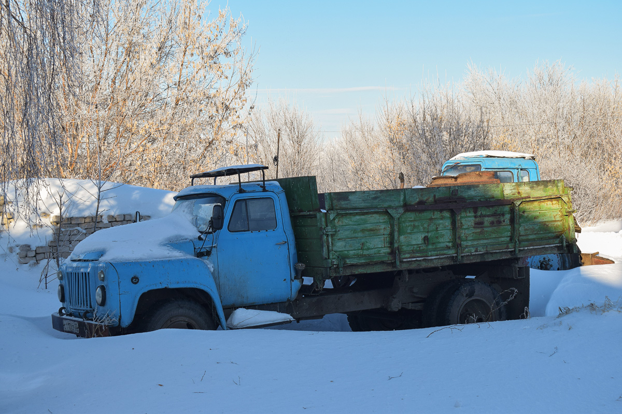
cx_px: 311
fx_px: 1037
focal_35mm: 60
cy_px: 207
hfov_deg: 33.4
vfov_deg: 22.6
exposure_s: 1/400
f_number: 7.1
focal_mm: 40
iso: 200
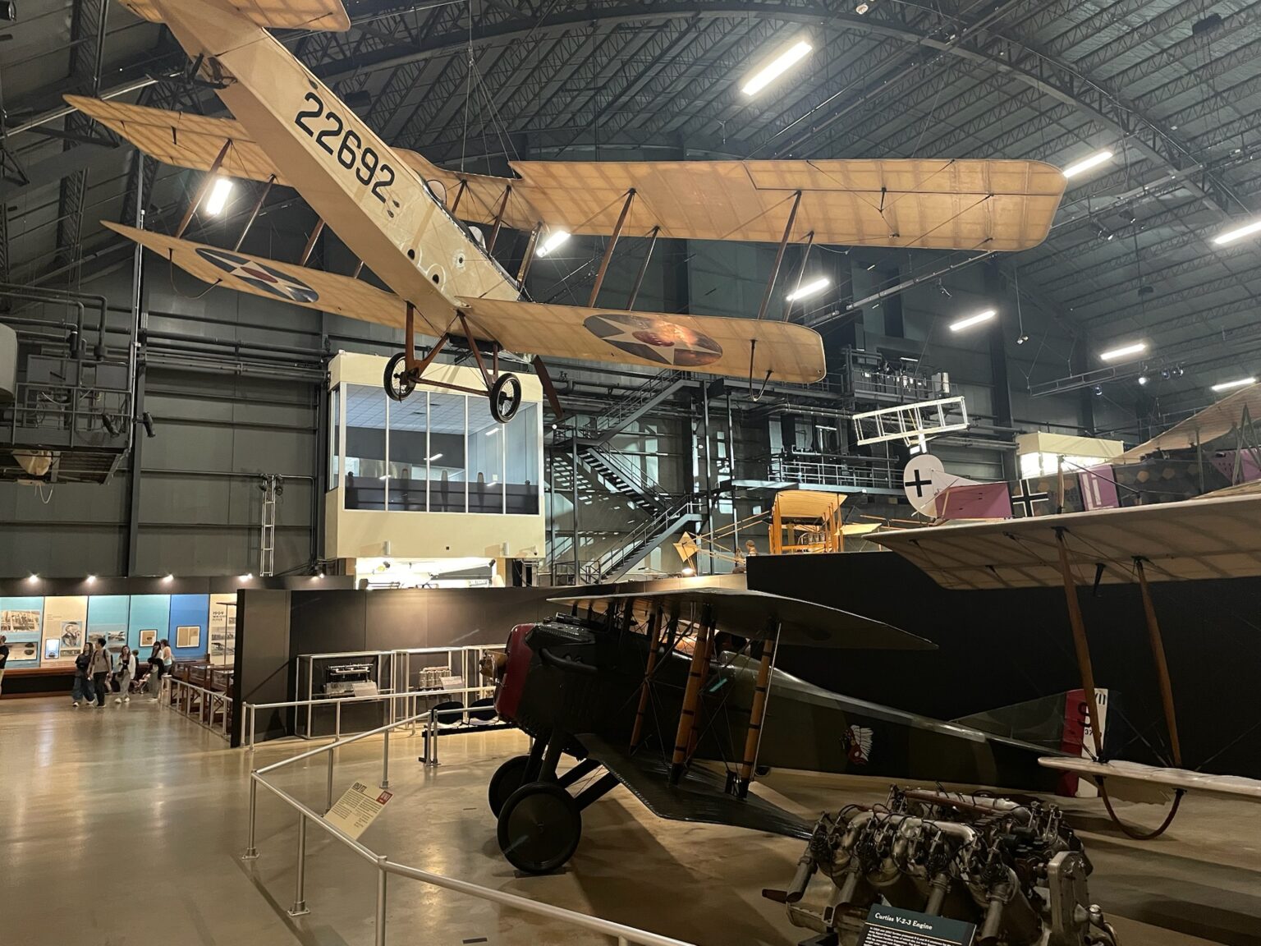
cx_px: 630
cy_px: 473
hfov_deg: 67.3
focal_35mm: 26
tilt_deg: +9.4
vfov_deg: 53.1
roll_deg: +1.4
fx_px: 947
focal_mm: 4.2
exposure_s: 1/24
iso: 800
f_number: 1.6
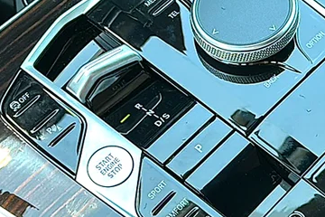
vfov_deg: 16.9
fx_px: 731
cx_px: 250
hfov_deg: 24.7
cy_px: 114
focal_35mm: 81
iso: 64
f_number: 1.78
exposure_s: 1/104
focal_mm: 6.86
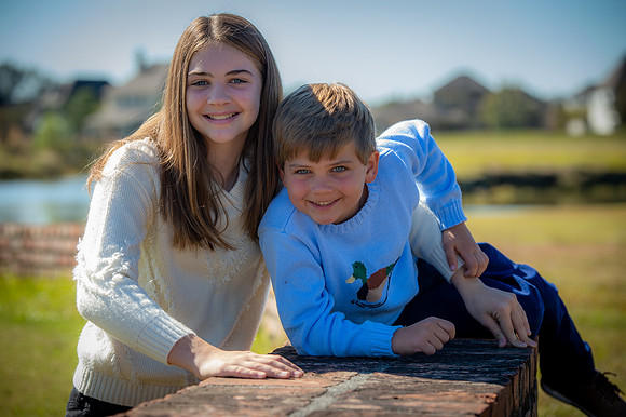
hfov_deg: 17.7
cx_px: 313
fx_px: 2016
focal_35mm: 116
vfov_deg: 11.8
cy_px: 208
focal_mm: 116
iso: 50
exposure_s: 1/250
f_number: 5
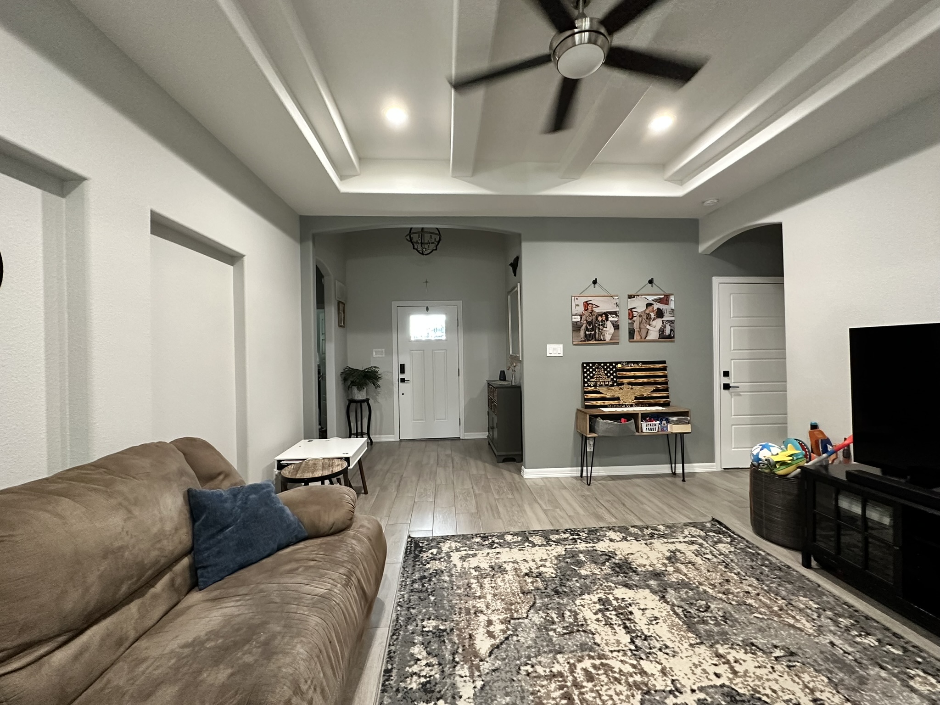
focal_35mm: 14
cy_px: 352
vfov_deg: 85.7
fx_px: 380
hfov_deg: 102.1
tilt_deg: -0.9
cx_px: 470
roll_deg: +1.2
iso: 500
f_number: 2.2
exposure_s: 1/60
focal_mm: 2.22
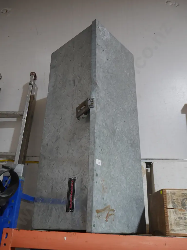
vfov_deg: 56.8
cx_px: 94
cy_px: 125
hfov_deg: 44.2
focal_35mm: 32
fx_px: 230
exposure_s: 1/60
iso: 640
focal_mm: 16
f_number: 3.6
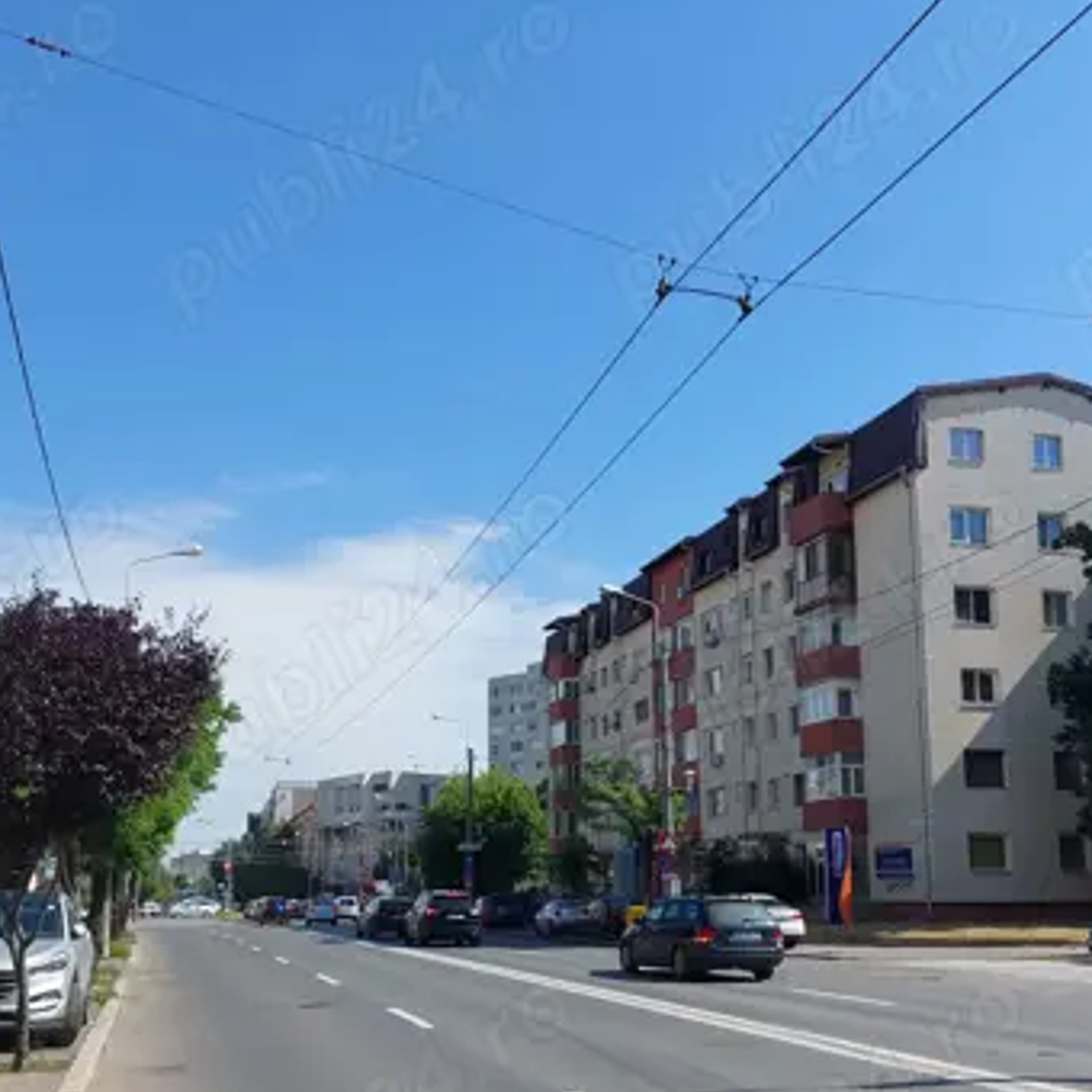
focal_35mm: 39
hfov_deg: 42.8
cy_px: 678
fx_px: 1392
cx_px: 588
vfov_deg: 42.5
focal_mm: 5.23
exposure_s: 1/1136
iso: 25
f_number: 1.8
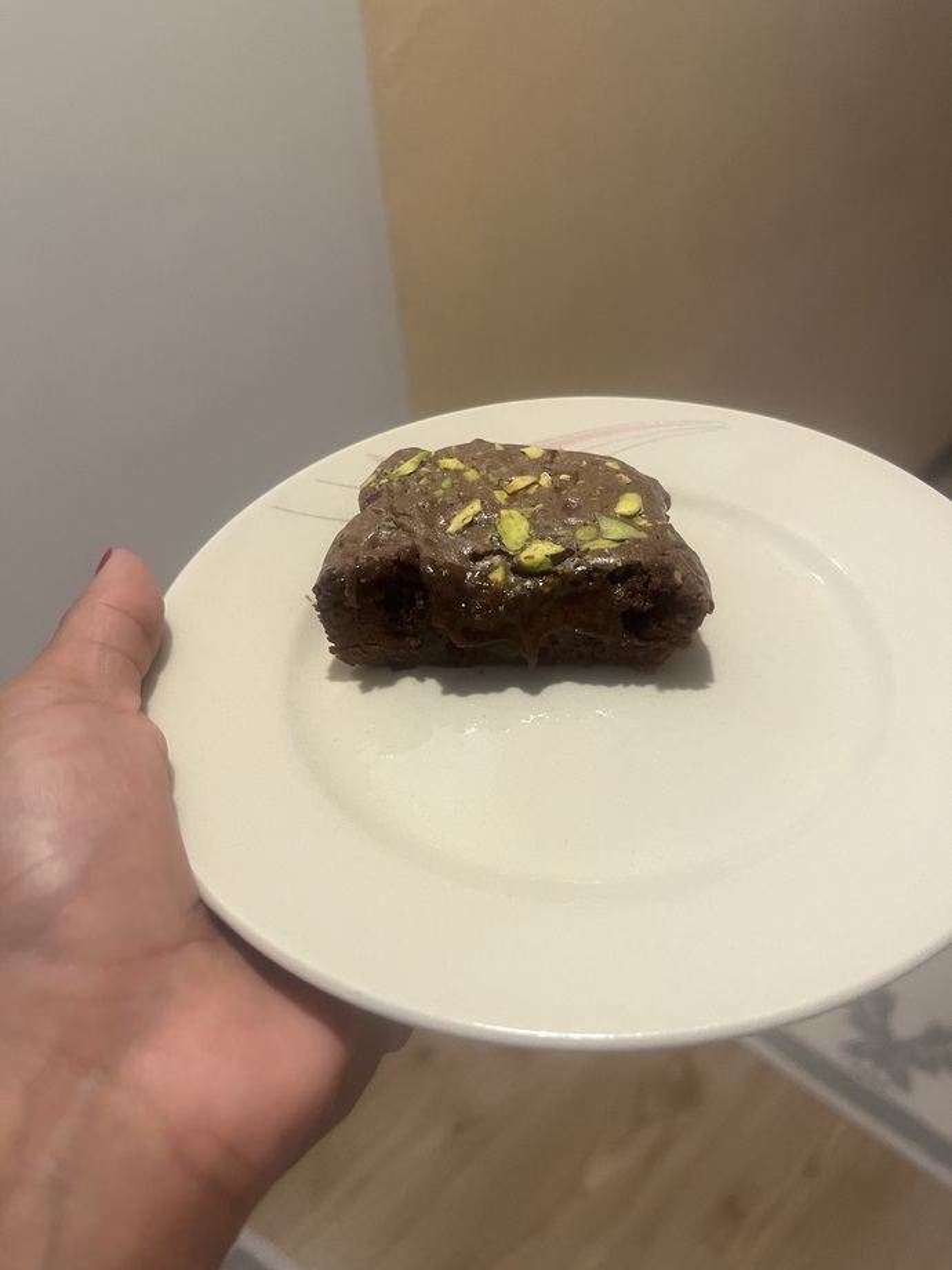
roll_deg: +6.4
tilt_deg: -36.4
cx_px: 476
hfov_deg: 53.1
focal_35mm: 26
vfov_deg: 67.3
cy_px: 635
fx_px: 953
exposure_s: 1/50
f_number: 1.6
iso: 200
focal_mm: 5.1
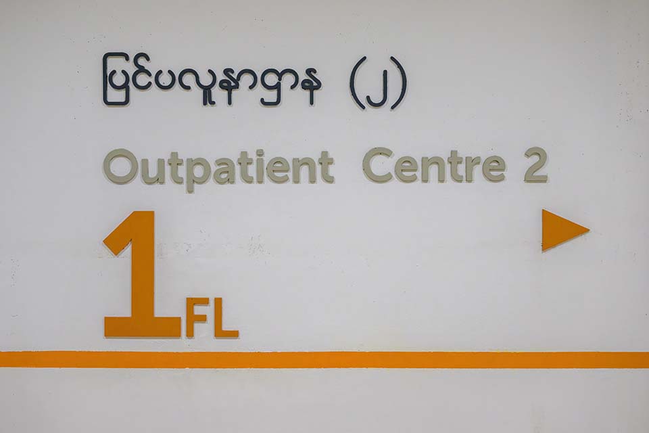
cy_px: 216
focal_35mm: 46
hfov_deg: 42.7
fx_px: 829
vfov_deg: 29.2
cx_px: 324
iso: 3200
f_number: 5
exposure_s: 1/250
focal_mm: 46
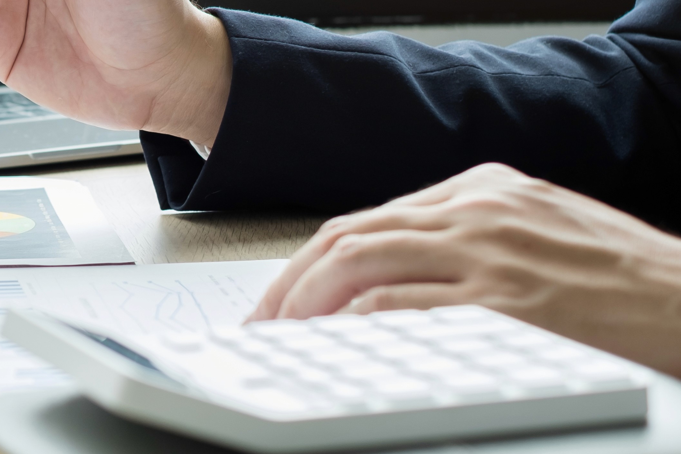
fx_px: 2837
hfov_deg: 13.4
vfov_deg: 9.1
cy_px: 48
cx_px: -115
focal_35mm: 150
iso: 200
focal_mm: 35
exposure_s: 1/200
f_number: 2.8
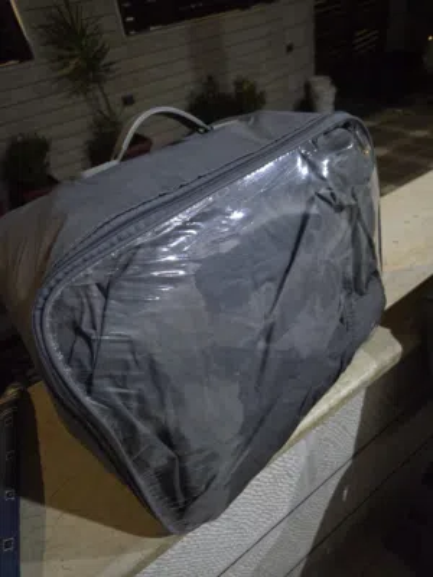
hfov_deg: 58.9
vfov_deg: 73.9
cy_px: 288
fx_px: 384
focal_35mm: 23
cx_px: 216
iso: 1600
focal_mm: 5.4
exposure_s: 1/40
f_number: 1.8
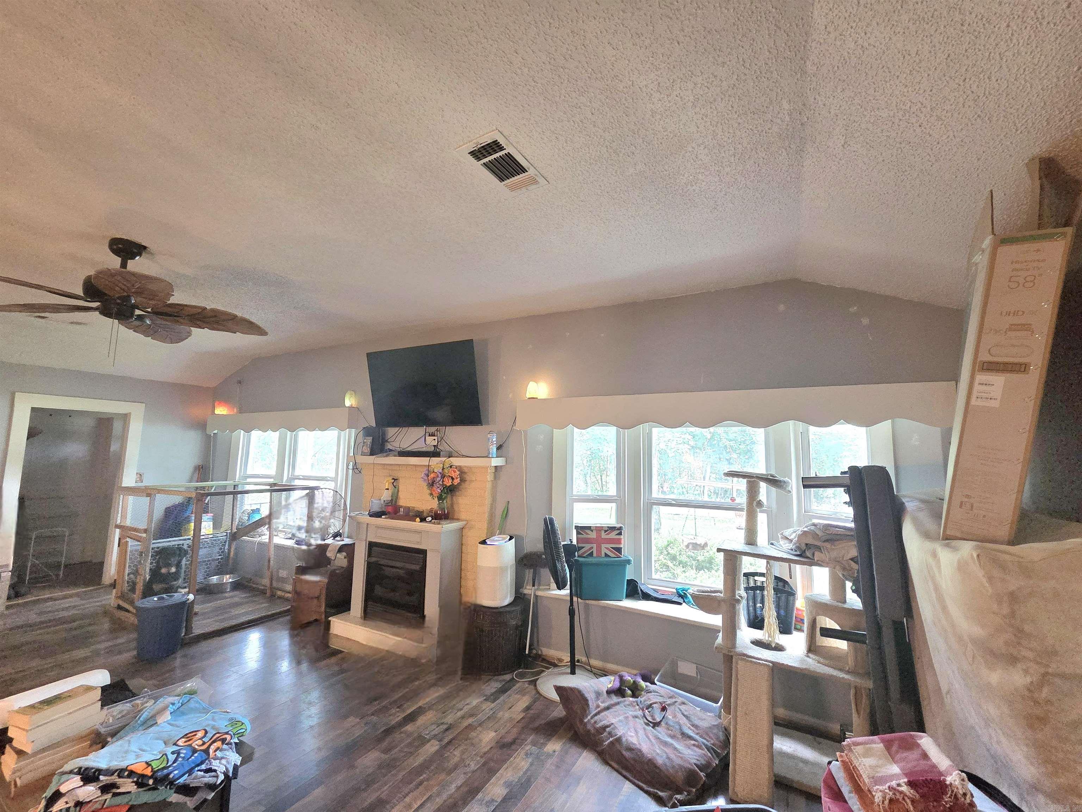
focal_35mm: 13
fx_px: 406
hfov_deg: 106.2
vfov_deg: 89.9
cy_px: 406
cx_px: 541
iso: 800
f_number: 2.2
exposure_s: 1/60.2
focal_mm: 2.2
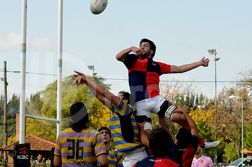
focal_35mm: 124
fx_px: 867
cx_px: 146
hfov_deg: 16.5
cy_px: 90
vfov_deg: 11.0
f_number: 5.6
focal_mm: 70
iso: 400
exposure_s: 1/1000
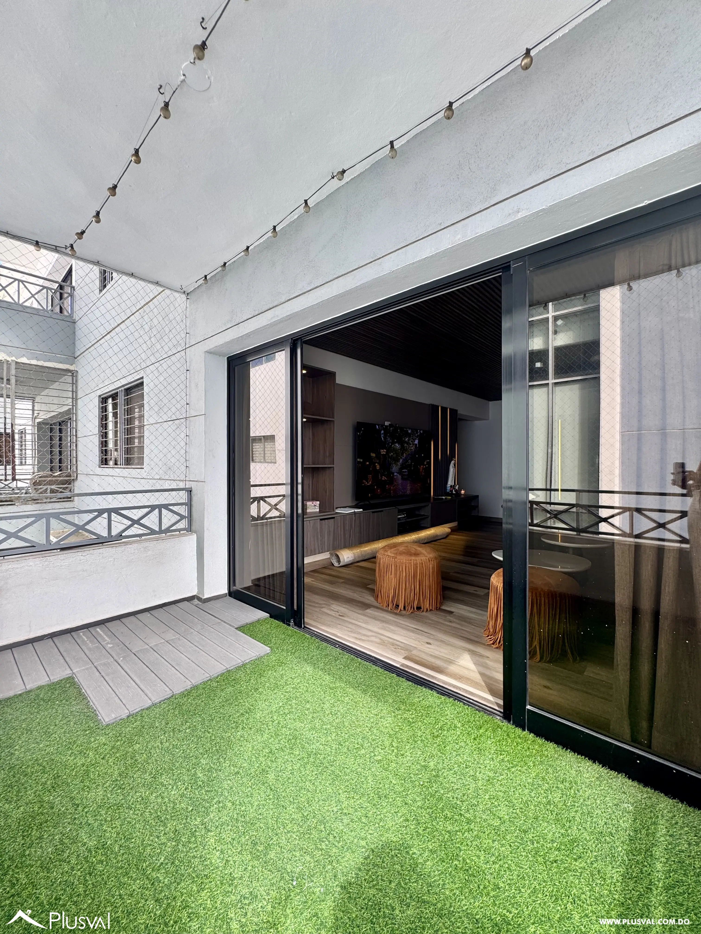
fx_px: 378
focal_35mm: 14
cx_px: 350
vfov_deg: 102.1
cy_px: 467
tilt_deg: -1.3
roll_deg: +0.5
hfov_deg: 85.7
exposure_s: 1/139
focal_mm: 2.22
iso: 40
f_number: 2.2
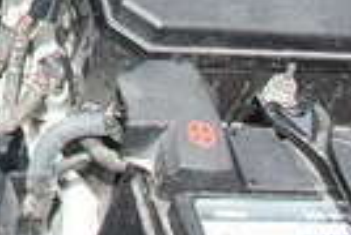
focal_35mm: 133
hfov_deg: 12.8
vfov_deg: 9.4
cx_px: -414
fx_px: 1300
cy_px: -306
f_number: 5.6
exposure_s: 1/125
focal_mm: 18
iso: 200
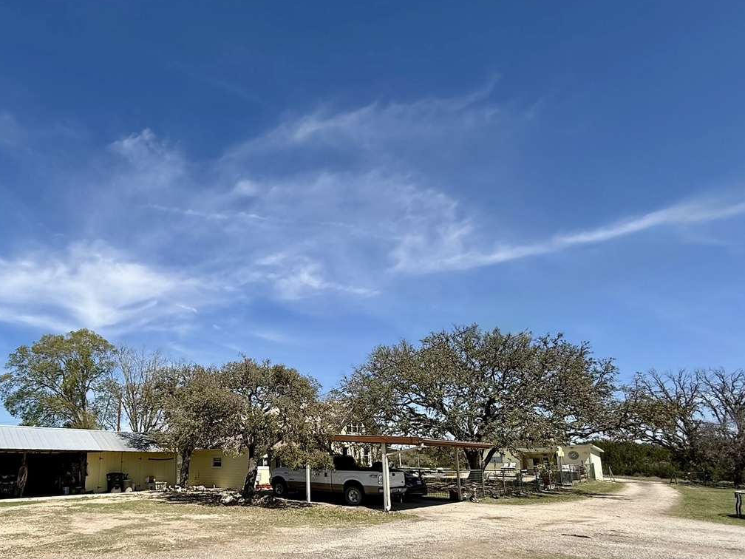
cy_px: 384
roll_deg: -0.3
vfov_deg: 63.8
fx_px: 430
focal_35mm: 20
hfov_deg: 78.7
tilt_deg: +10.4
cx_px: 241
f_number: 2.2
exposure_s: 1/2092
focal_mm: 2.22
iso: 50
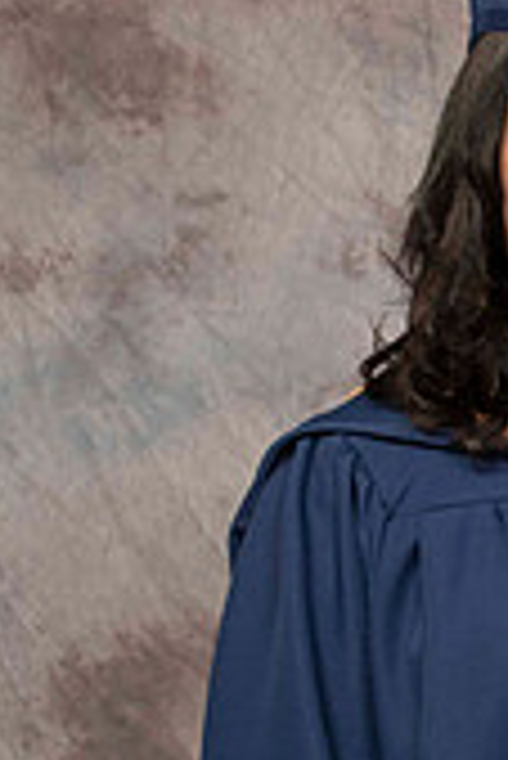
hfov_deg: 6.6
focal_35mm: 207
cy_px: 634
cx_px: 614
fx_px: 4372
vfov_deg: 9.9
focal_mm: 52
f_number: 5.6
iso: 200
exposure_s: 1/125
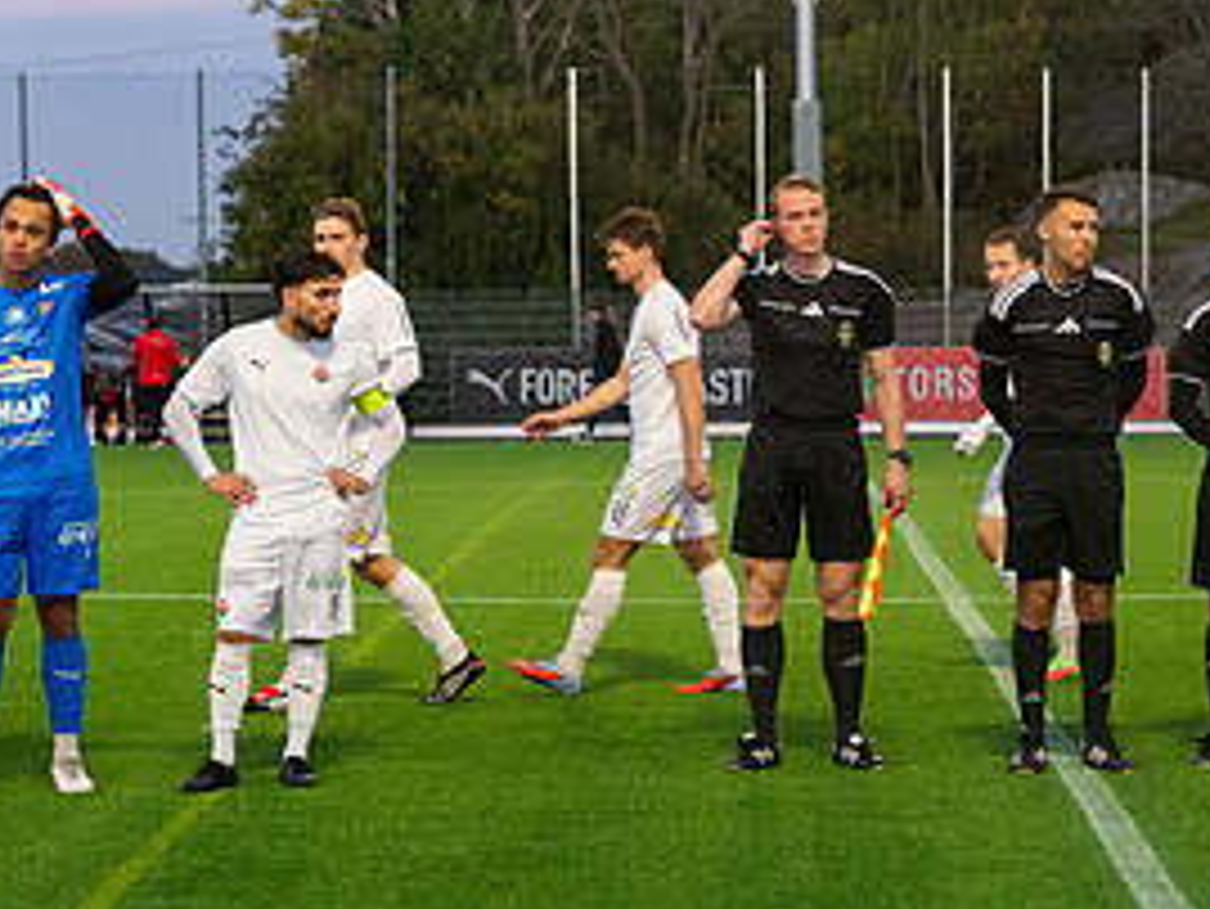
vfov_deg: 10.2
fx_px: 5106
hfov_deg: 13.4
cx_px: 1071
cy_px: 420
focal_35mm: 146
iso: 6400
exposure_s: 1/320
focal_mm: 70
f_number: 4
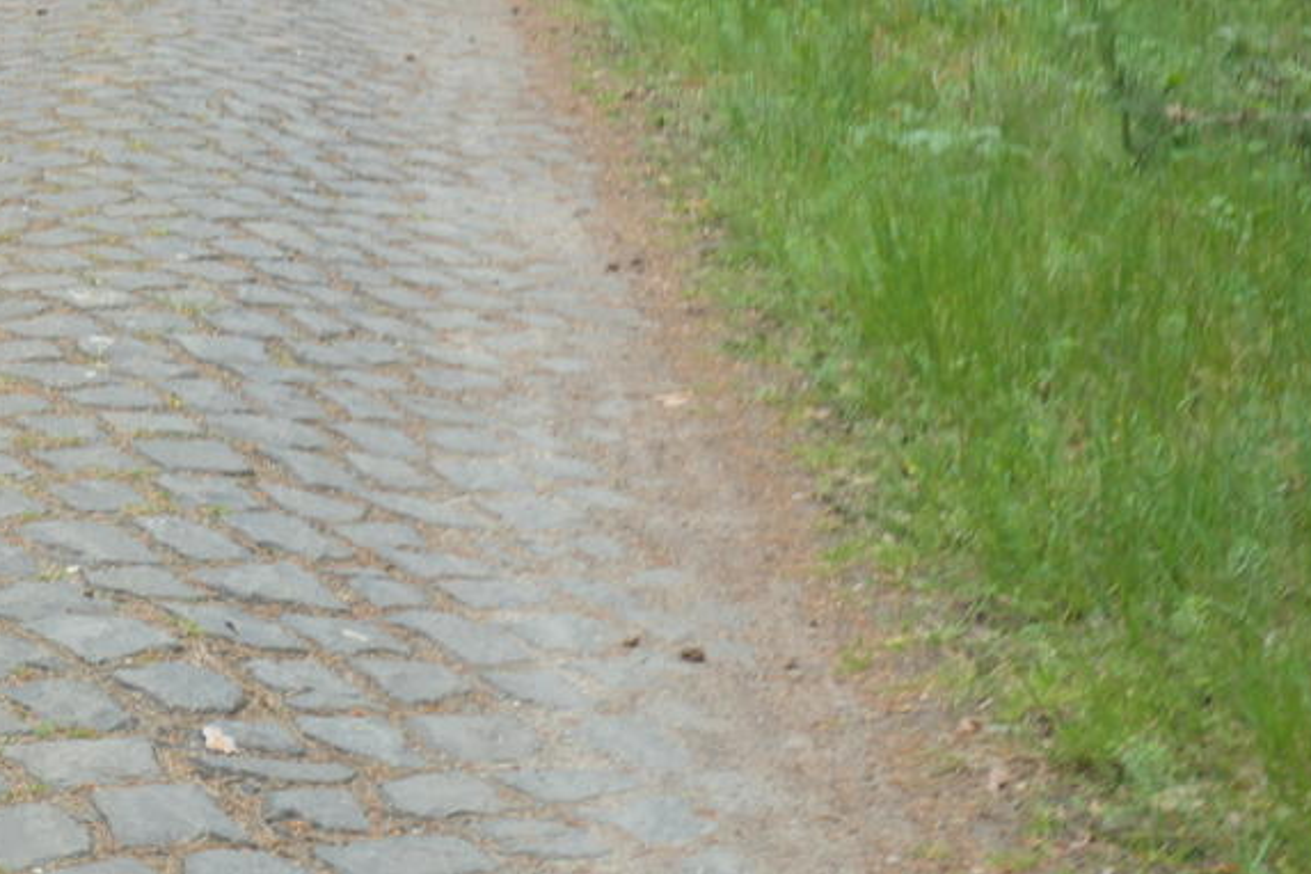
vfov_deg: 15.1
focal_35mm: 89
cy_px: -30
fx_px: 3241
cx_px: 201
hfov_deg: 22.5
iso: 200
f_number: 3.7
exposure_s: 1/200
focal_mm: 12.5
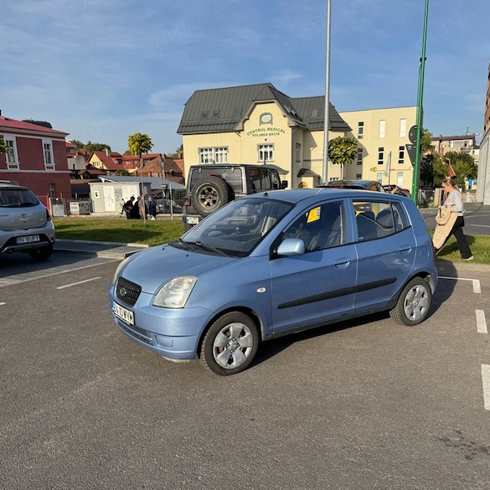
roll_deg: -0.8
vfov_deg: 55.2
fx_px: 464
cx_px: 240
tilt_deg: -9.5
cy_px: 294
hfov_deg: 55.6
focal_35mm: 29
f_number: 1.78
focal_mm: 6.76
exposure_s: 1/3597
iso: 80
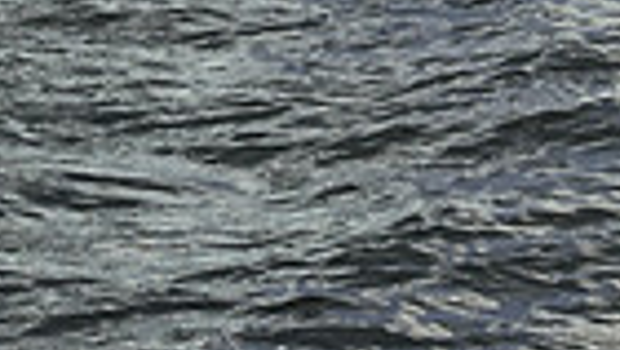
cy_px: -846
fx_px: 4985
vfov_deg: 3.9
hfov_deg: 7.1
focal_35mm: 303
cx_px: 29
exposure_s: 1/800
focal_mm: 70
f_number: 10
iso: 250
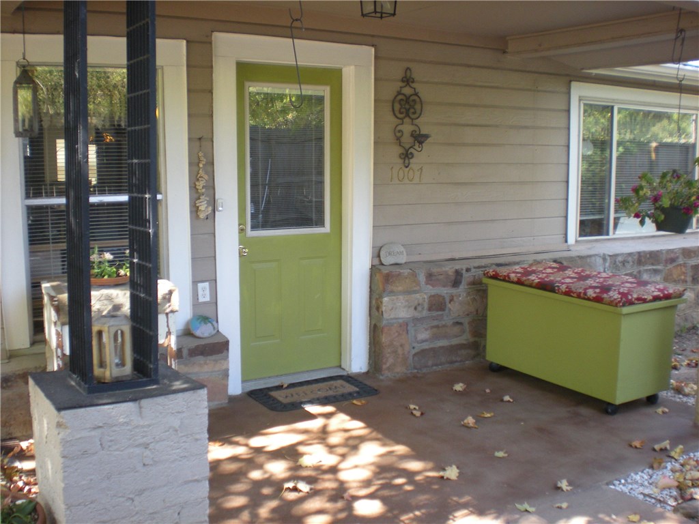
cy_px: 262
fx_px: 767
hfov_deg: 49.0
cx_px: 350
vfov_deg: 37.7
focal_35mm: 38
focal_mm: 6.3
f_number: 3.1
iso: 181
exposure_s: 1/53.2
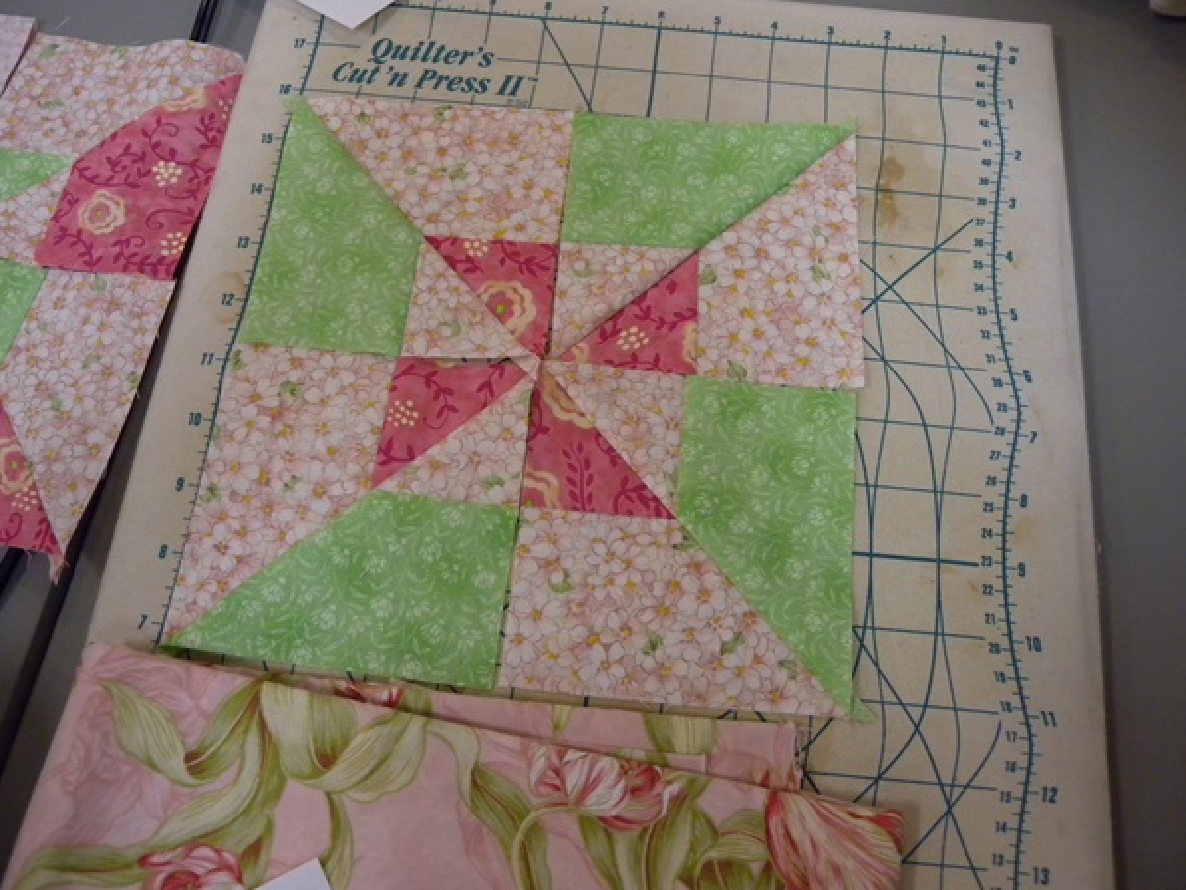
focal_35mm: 30
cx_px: 578
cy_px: 429
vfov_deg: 46.8
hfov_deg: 59.9
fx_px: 1028
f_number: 2.7
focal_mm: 6
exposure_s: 1/73.7
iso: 400
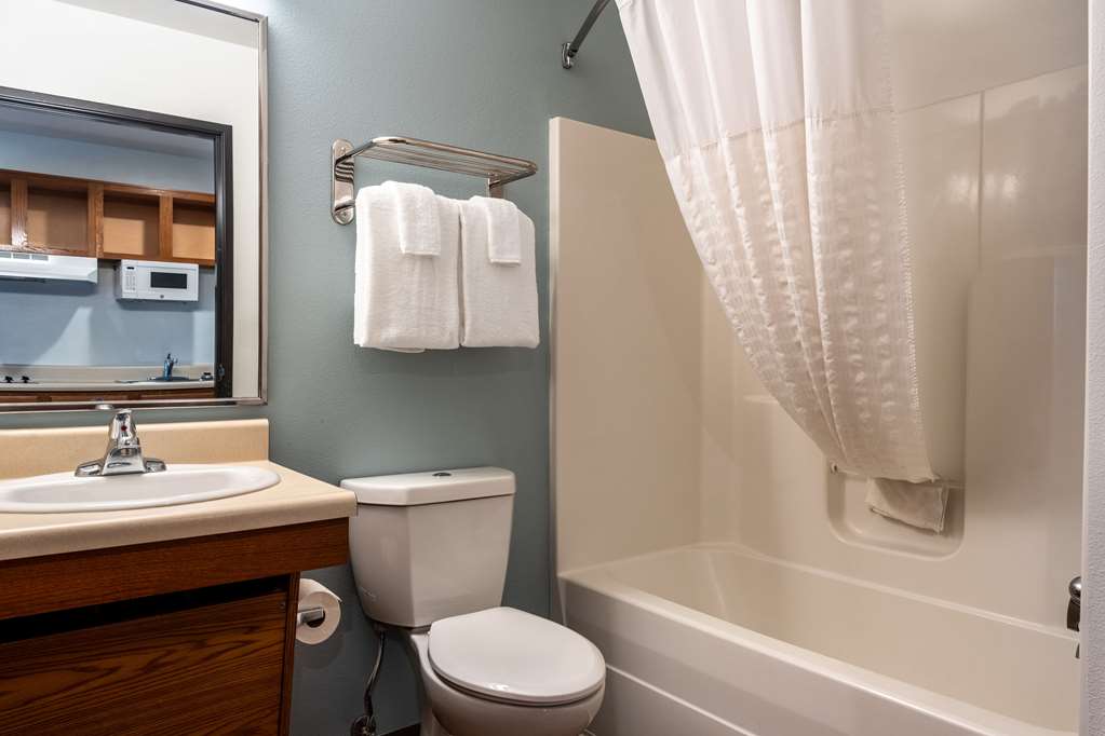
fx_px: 737
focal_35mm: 24
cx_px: 552
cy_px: 368
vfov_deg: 53.1
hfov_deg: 73.7
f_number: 8
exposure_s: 1/90
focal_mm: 24
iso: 320
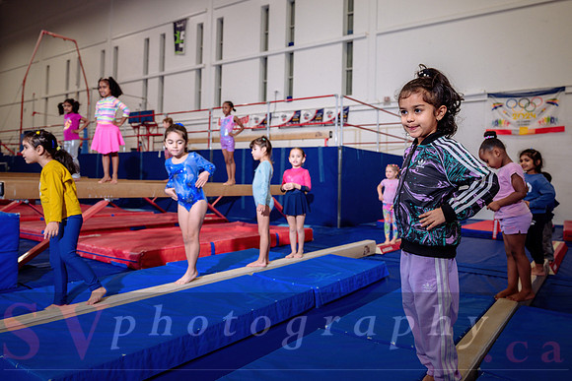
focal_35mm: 27
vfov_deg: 47.3
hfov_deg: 66.7
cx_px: 286
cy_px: 164
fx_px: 435
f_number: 3.5
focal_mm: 24
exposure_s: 1/250
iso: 800
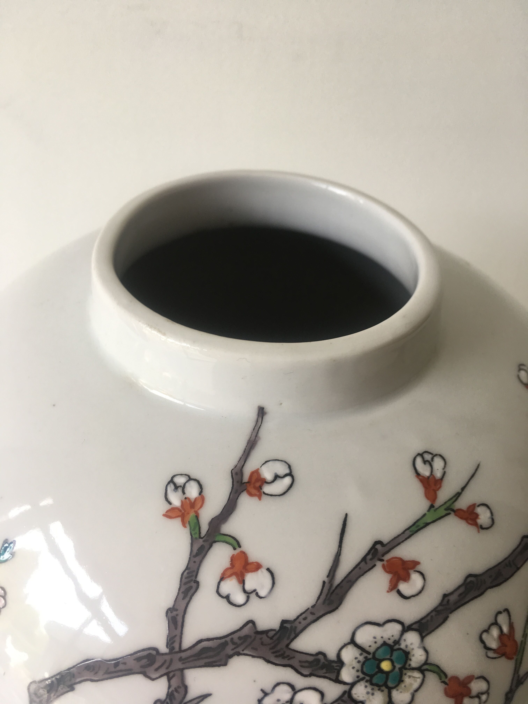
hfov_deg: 48.2
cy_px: 352
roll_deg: -1.8
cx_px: 264
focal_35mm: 29
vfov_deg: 61.7
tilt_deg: -41.8
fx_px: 590
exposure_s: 1/50
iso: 32
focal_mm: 4.15
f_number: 2.2
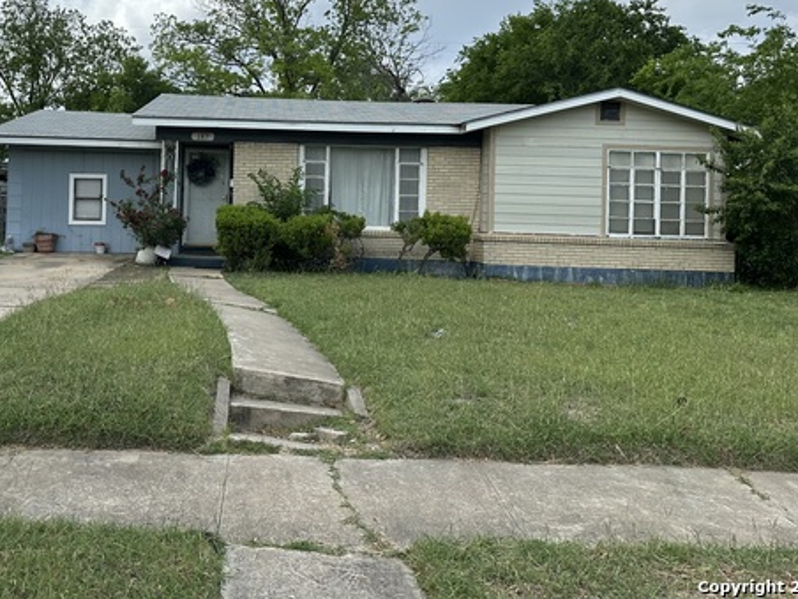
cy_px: 194
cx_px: 274
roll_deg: -2.0
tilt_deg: +1.4
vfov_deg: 41.2
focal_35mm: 34
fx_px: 784
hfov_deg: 53.0
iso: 80
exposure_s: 1/4016
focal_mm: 6.86
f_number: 1.78
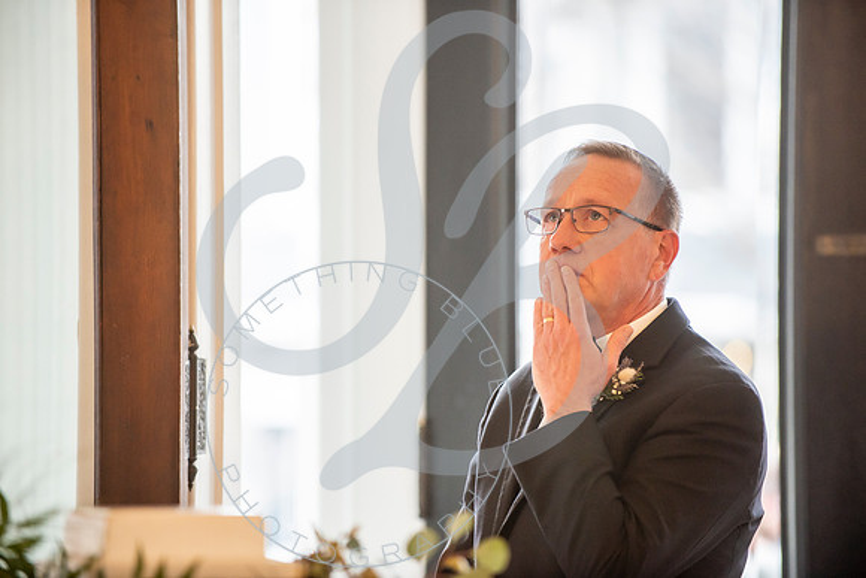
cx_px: 427
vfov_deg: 6.7
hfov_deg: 10.1
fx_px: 4924
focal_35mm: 205
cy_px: 289
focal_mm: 200
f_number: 2.8
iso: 1600
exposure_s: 1/200
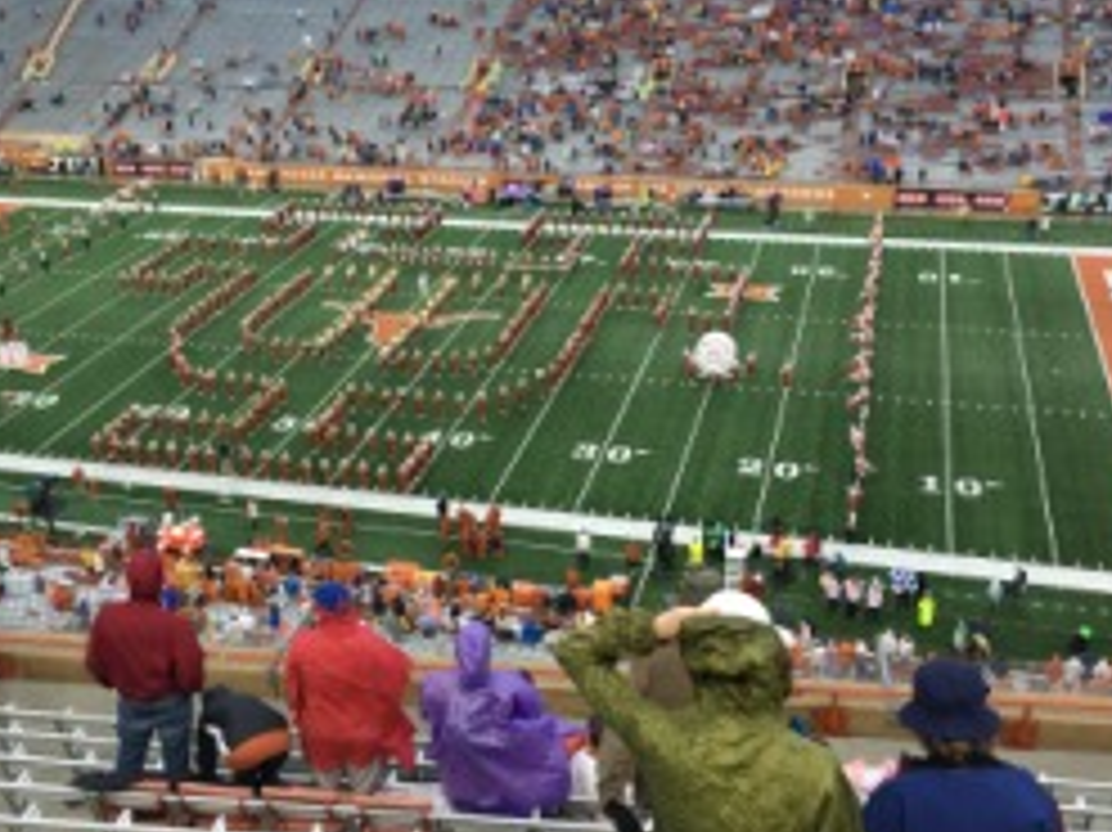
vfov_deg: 33.5
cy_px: 369
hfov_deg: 43.7
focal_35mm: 43
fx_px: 1381
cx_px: 464
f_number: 2.2
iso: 32
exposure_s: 1/120
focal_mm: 4.15
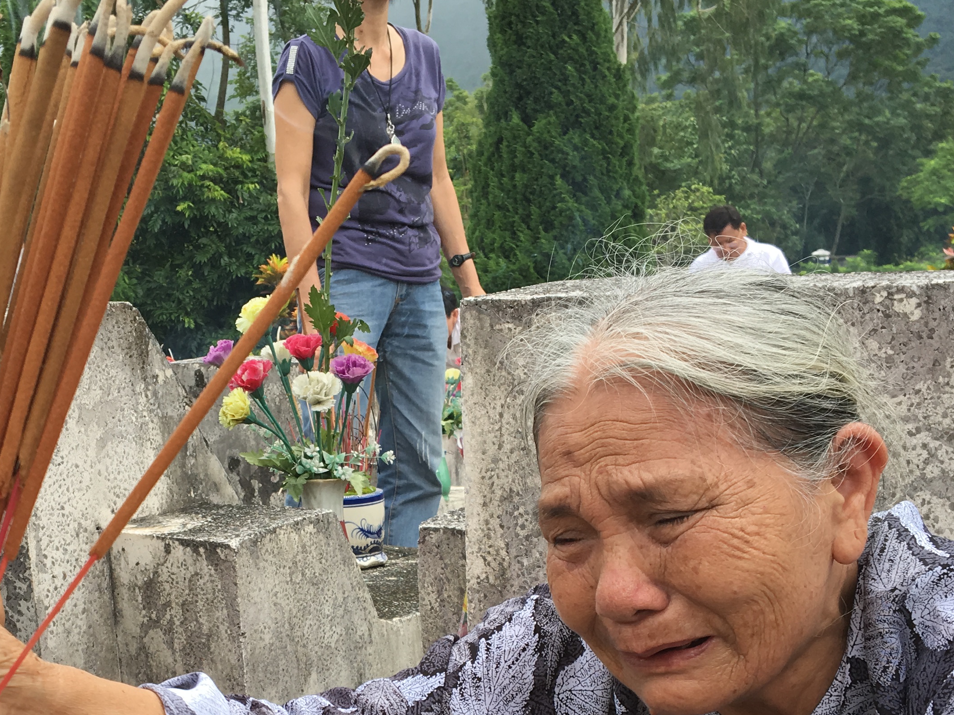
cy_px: 641
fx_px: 1516
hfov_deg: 34.8
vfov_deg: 25.7
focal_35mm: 55
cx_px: 363
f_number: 2.2
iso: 25
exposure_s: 1/314
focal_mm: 4.15
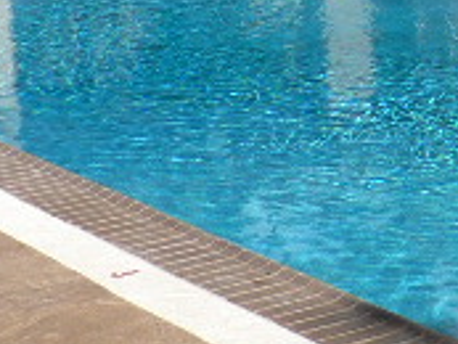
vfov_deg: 10.9
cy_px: -77
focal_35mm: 133
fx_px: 1761
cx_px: 842
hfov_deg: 13.3
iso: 80
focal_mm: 6
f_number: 5
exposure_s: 1/400
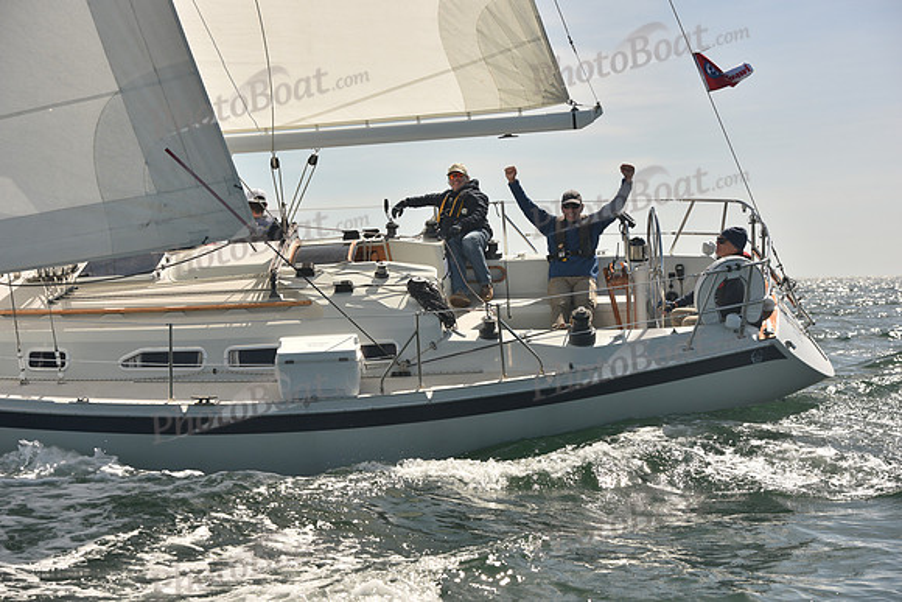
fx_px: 1754
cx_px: 451
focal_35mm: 70
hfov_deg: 28.8
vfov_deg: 19.5
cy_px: 301
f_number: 7.1
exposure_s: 1/640
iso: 250
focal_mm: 70
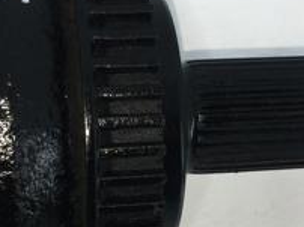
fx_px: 807
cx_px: 166
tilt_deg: -68.4
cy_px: 146
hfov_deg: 21.3
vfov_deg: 16.0
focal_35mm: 92
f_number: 2.2
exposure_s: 1/545
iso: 25
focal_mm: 4.15
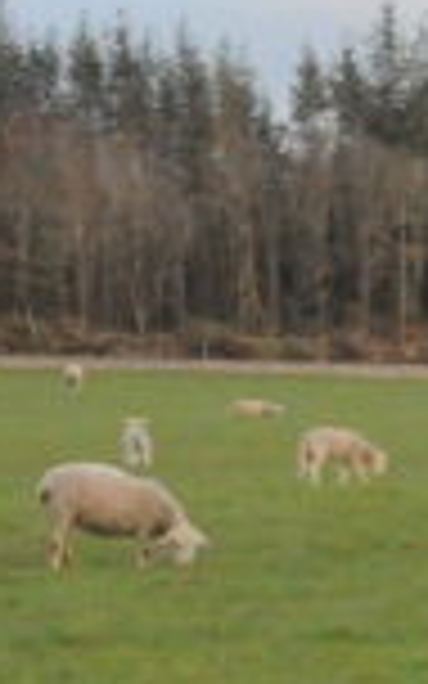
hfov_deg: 3.6
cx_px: 1847
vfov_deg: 6.1
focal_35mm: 344
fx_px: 6420
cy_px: 641
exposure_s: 1/800
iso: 12800
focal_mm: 50
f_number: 14
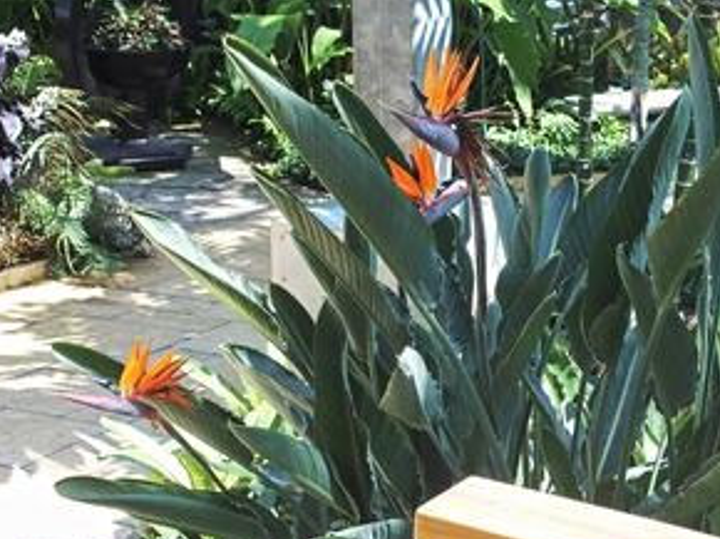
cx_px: 469
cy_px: 231
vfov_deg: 21.3
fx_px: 1434
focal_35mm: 69
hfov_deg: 28.0
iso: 100
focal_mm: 10.8
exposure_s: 1/200
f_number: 3.5
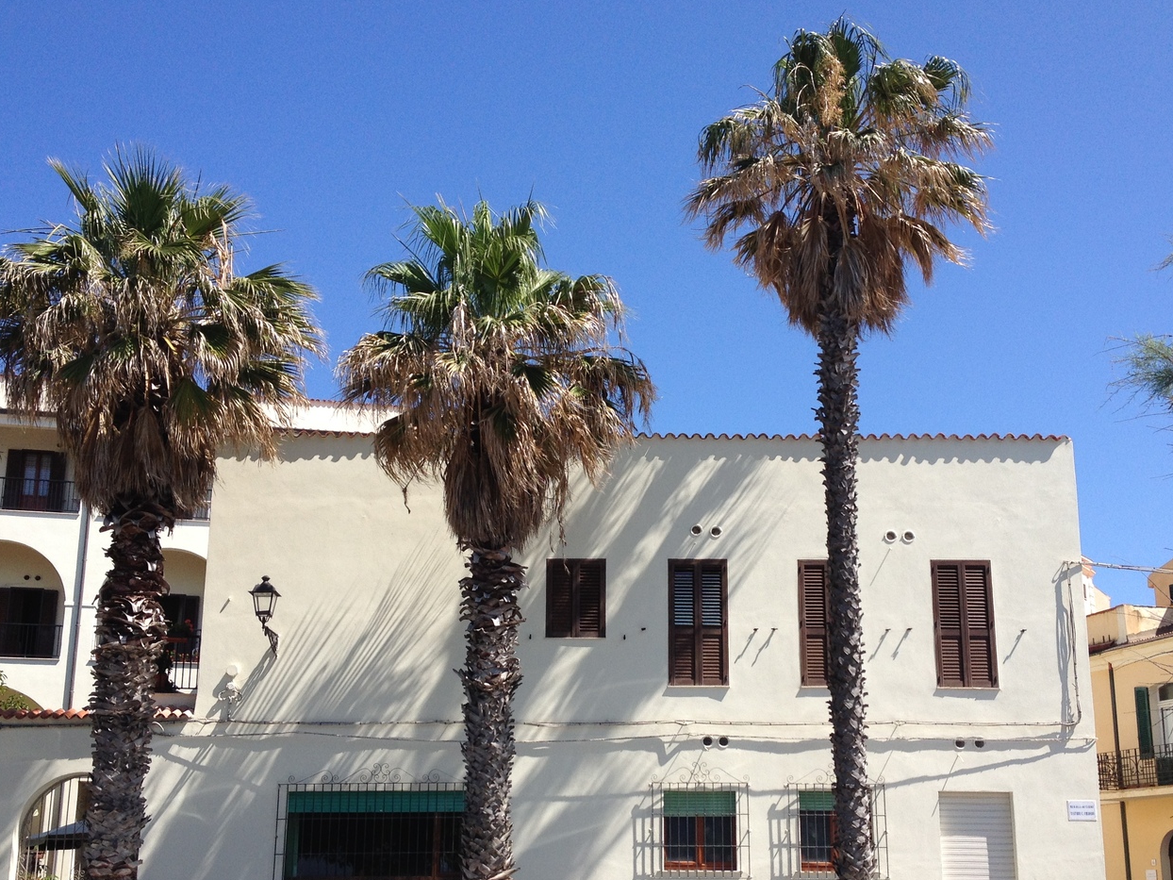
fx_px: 1525
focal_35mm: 45
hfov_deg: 42.0
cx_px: 636
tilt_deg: +11.6
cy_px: 545
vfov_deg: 32.0
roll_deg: +0.4
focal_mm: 4.28
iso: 50
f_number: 2.4
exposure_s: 1/1493
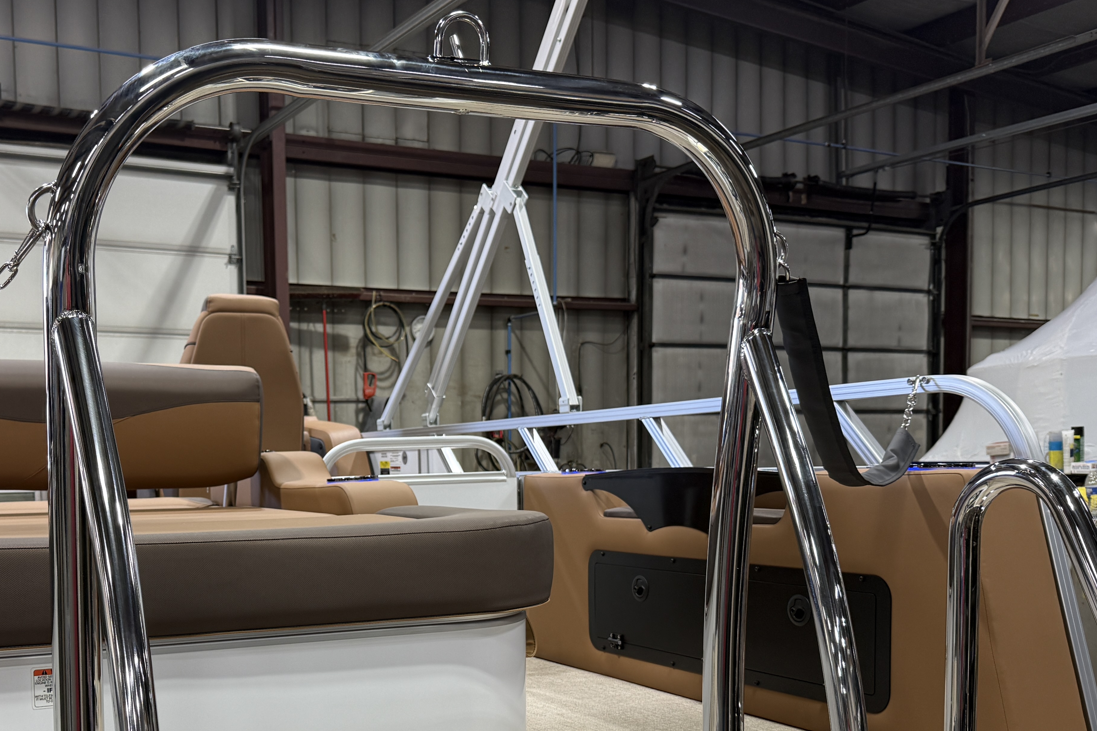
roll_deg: -0.4
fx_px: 1188
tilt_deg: -1.7
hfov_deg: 48.6
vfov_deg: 33.5
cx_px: 350
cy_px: 545
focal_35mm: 39
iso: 100
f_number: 1.78
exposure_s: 1/120
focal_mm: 6.76
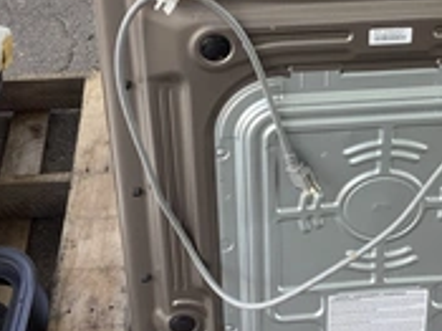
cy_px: 76
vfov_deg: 20.5
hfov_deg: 27.2
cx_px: 311
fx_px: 906
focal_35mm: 71
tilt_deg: -30.4
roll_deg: -1.1
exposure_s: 1/120
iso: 40
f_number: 2.4
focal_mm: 3.3
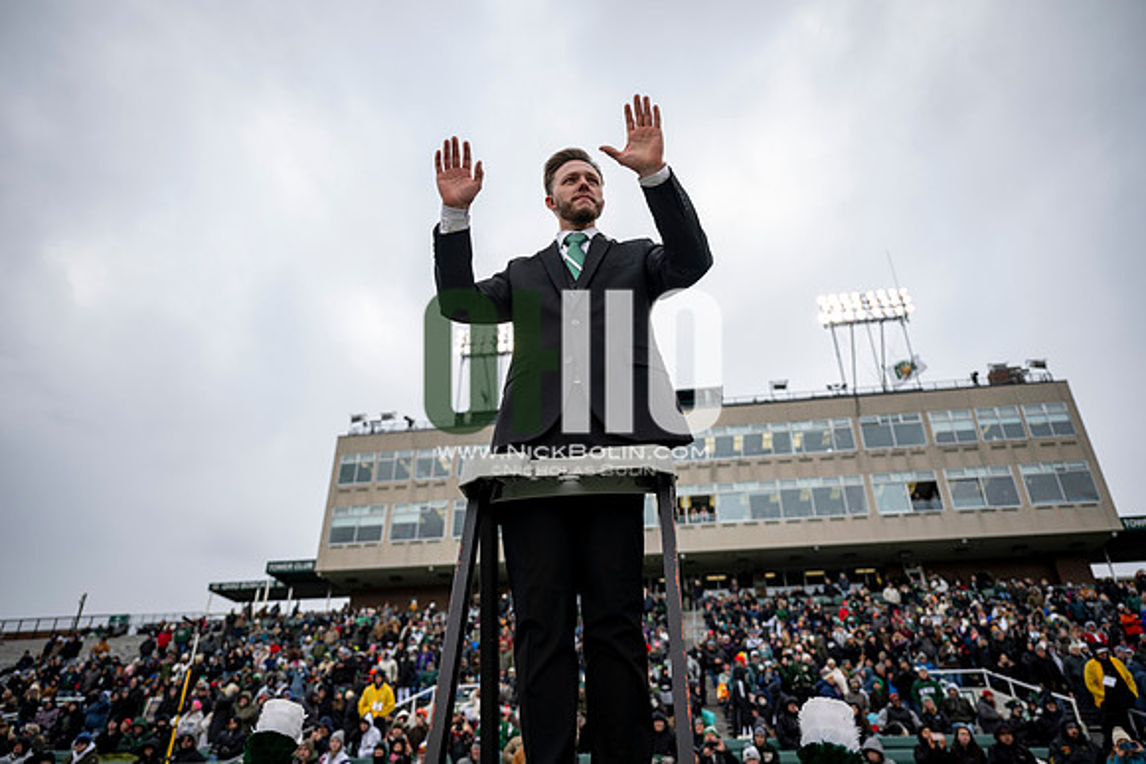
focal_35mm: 24
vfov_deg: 53.2
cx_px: 573
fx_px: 764
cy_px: 382
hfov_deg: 73.7
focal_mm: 24
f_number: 2.8
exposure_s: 1/500
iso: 100
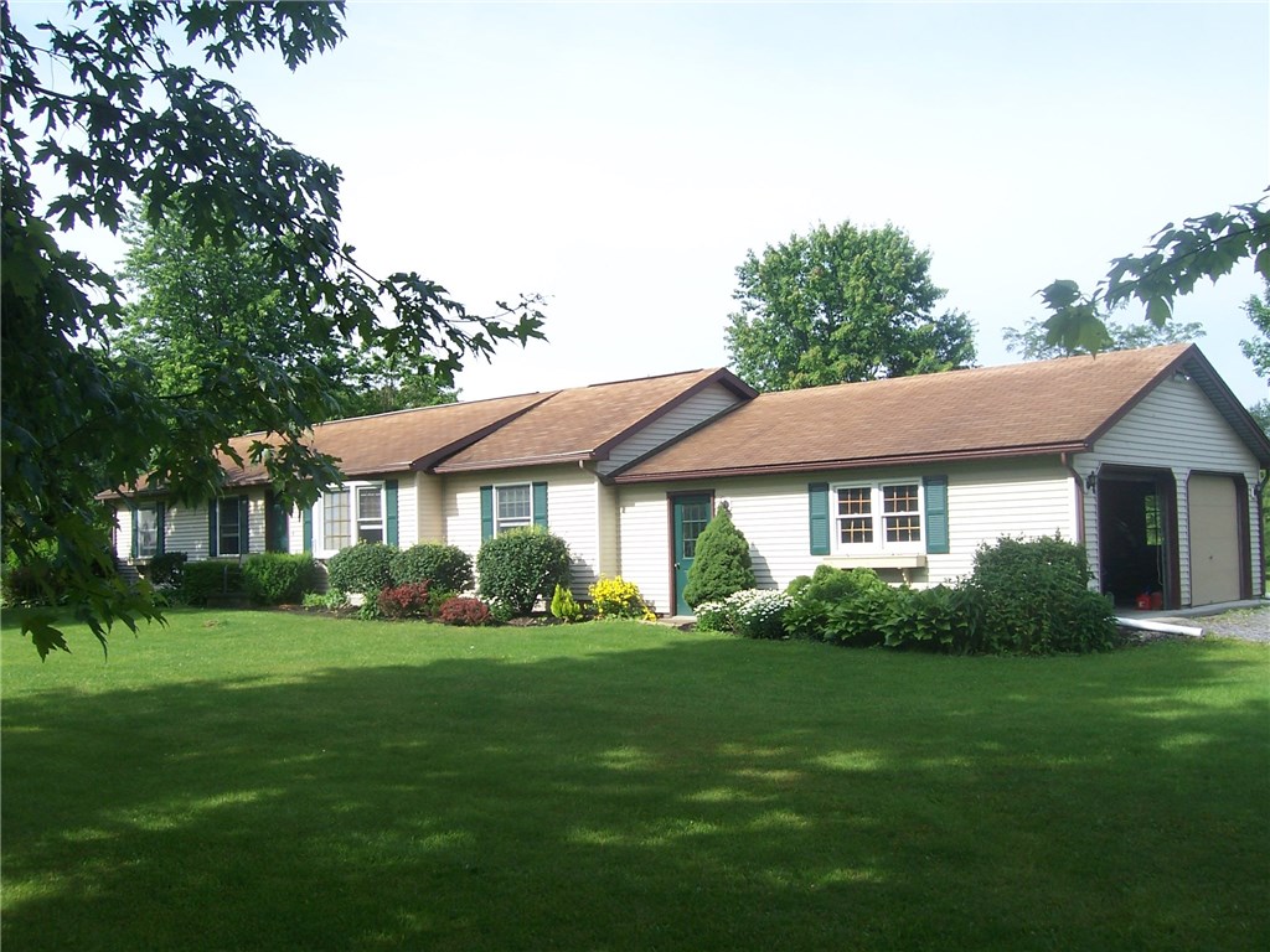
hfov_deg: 51.4
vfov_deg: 39.7
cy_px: 476
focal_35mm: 36
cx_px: 635
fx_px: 1321
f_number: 4.8
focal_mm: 6
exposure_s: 1/250
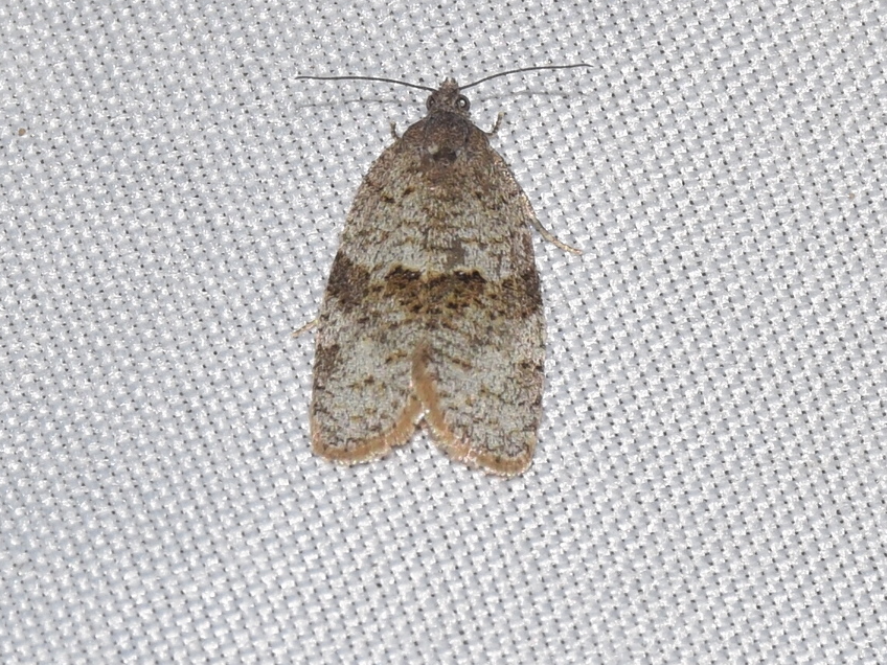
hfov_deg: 8.7
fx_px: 5842
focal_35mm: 228
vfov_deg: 6.5
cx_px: 454
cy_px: 334
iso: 100
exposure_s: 1/160
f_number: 13
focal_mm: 140
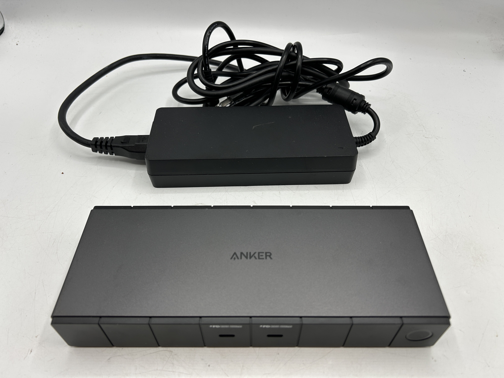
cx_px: 252
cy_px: 189
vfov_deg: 53.1
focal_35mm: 26
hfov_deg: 67.3
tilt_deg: -45.3
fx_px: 379
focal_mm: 5.7
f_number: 1.5
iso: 50
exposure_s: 1/533
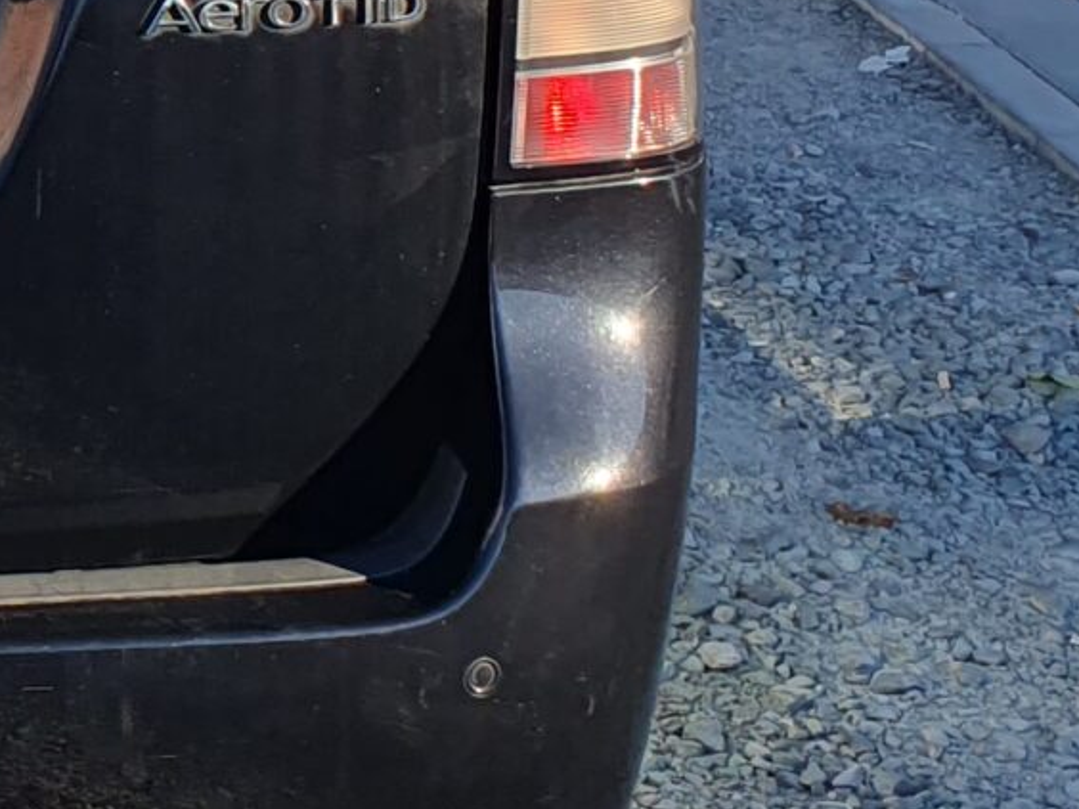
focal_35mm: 118
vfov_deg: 12.3
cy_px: -163
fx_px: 3678
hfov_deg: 15.4
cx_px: -538
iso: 50
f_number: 2.4
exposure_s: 1/882
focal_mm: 4.32
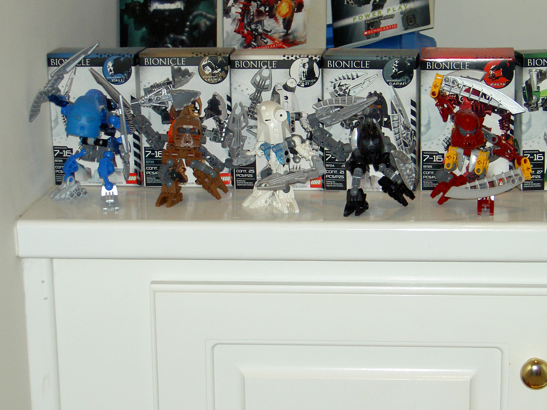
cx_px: 304
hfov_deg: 22.7
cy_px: 184
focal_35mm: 86
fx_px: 1359
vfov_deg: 17.2
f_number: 3.7
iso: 100
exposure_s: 1/73
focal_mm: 14.2
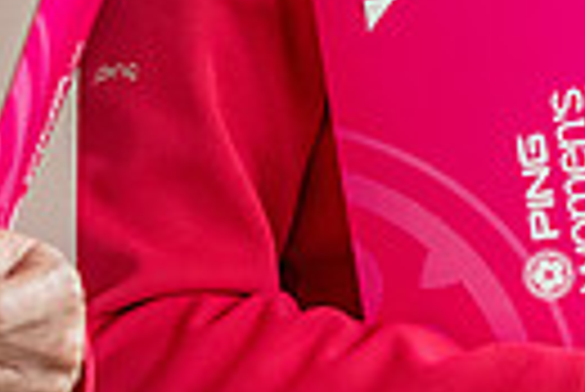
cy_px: -198
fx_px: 9826
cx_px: 1096
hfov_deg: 3.4
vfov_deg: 2.3
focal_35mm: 604
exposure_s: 1/160
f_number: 2
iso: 500
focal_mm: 85
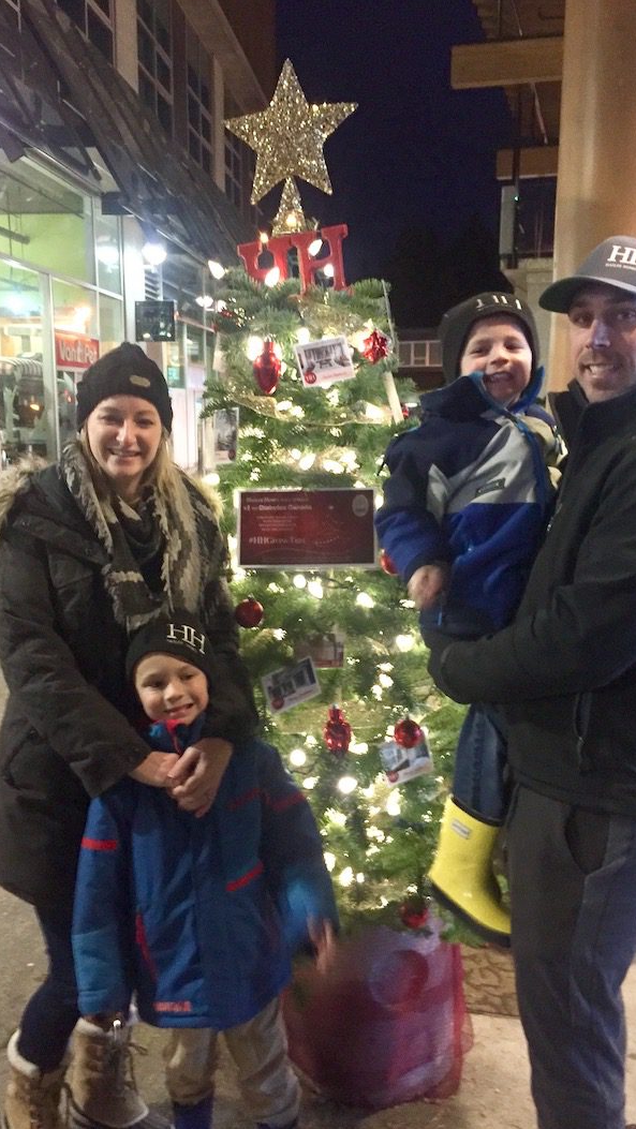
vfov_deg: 61.0
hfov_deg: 36.7
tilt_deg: -7.3
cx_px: 322
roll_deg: +0.6
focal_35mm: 32
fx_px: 959
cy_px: 571
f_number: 2.2
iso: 400
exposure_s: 1/15
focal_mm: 4.15
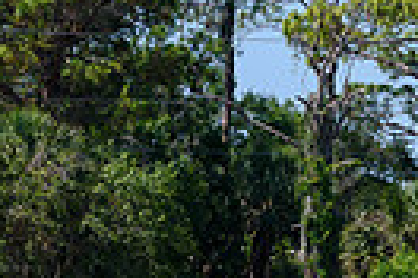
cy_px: 564
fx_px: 6583
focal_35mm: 567
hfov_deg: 3.6
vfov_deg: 2.4
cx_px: 152
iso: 200
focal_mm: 86
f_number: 7.1
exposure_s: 1/800
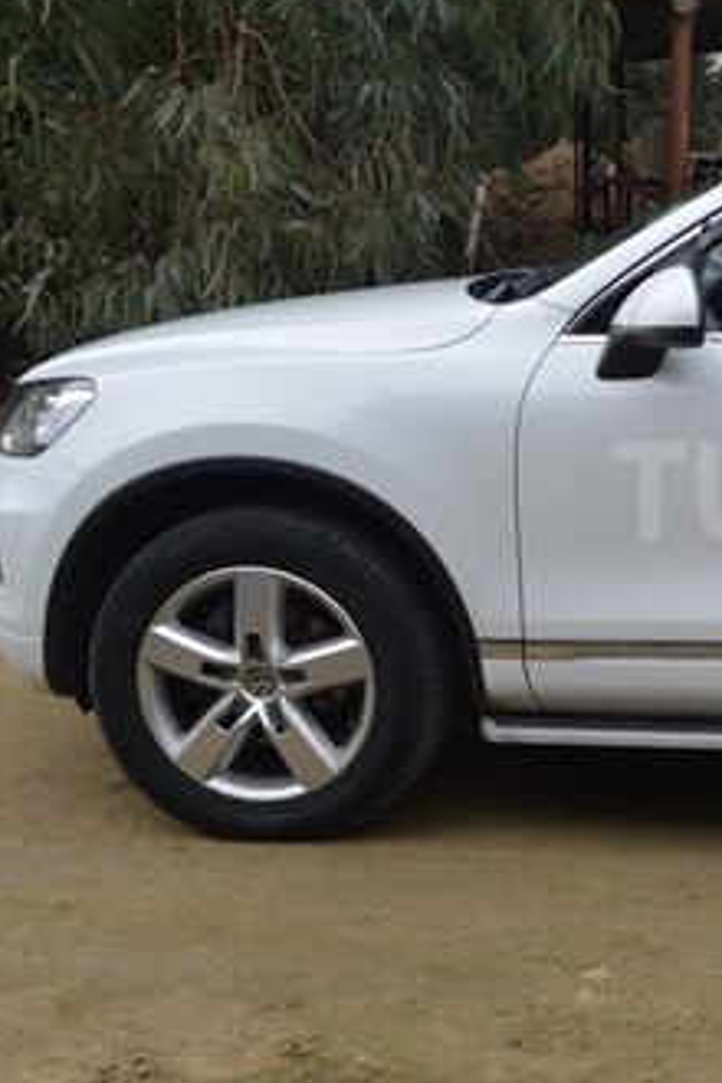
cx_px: 948
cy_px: 491
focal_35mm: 60
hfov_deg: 20.6
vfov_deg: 33.4
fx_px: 1805
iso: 100
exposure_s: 1/125
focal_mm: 20
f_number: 5.6
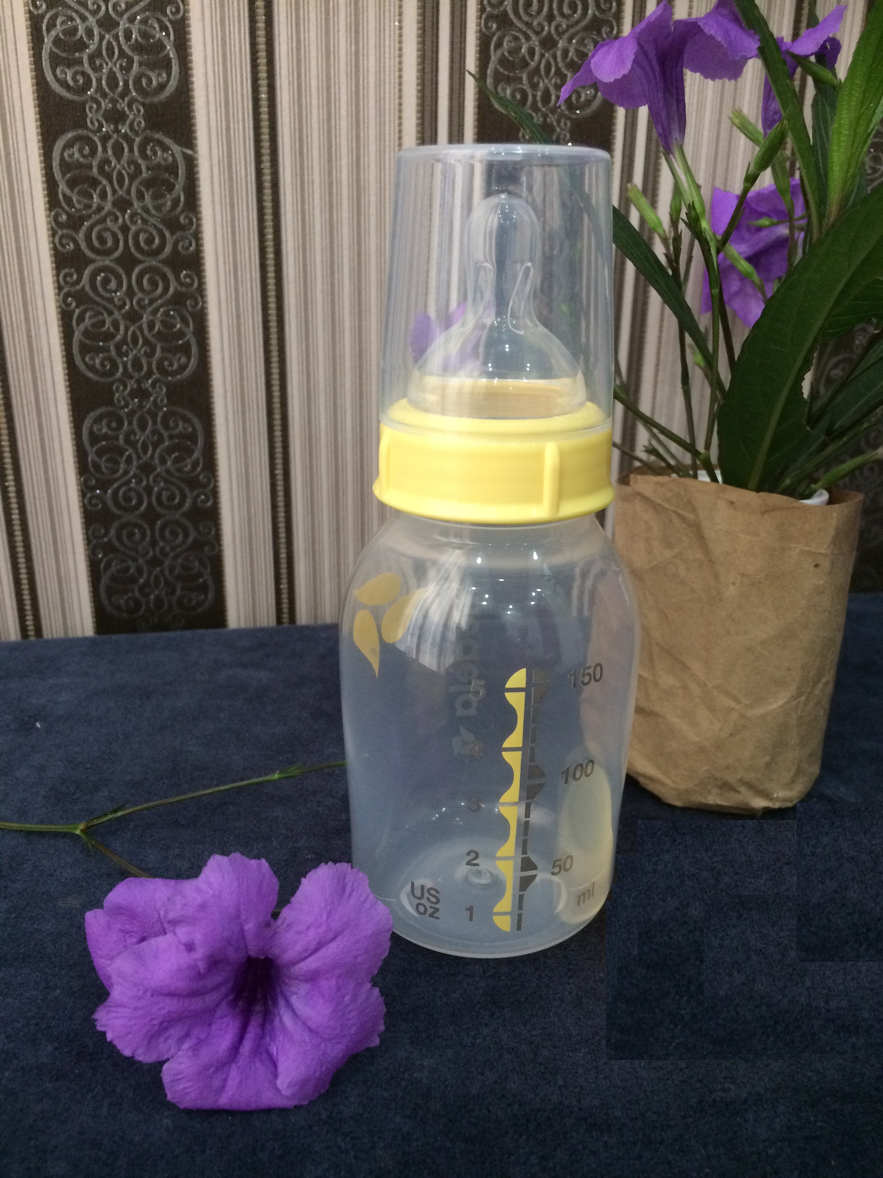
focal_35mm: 29
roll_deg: -0.2
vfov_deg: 61.7
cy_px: 589
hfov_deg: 48.2
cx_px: 442
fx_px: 986
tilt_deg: -21.7
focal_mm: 4.15
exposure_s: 1/33
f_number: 2.2
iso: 320
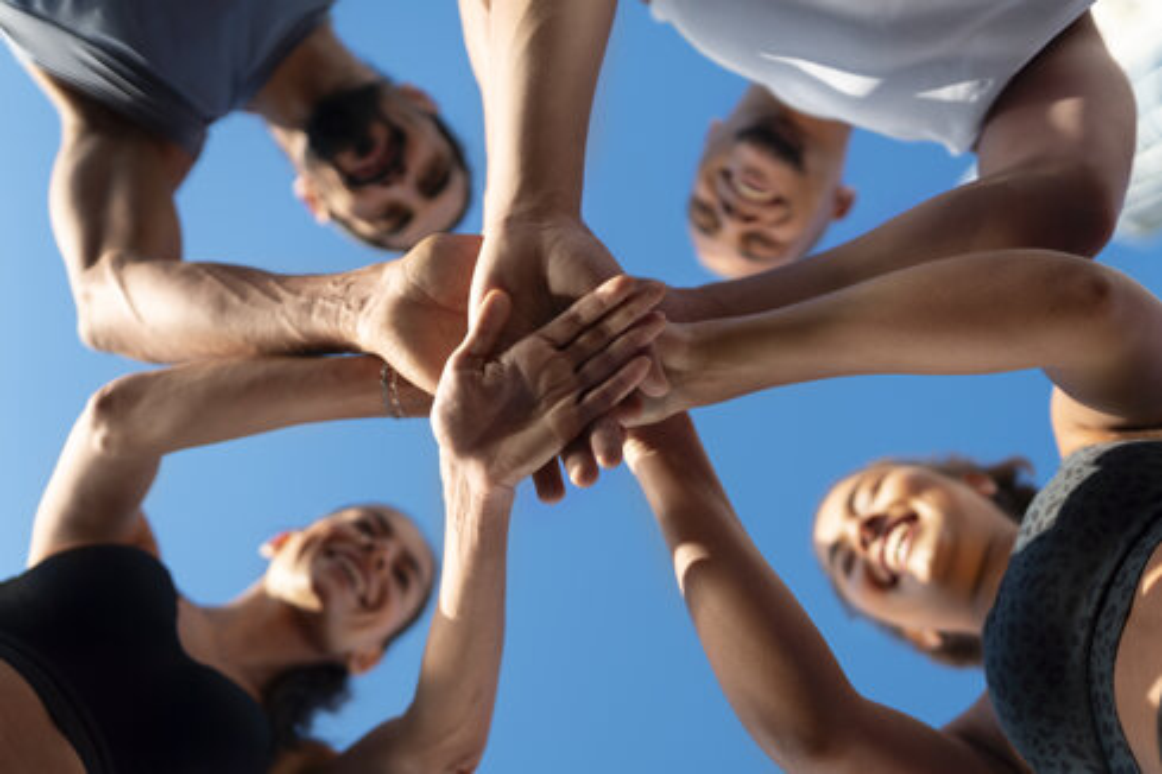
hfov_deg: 54.4
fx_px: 1130
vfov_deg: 37.9
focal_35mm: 35
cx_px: 581
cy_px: 387
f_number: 2
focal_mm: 35
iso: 100
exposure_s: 1/2000
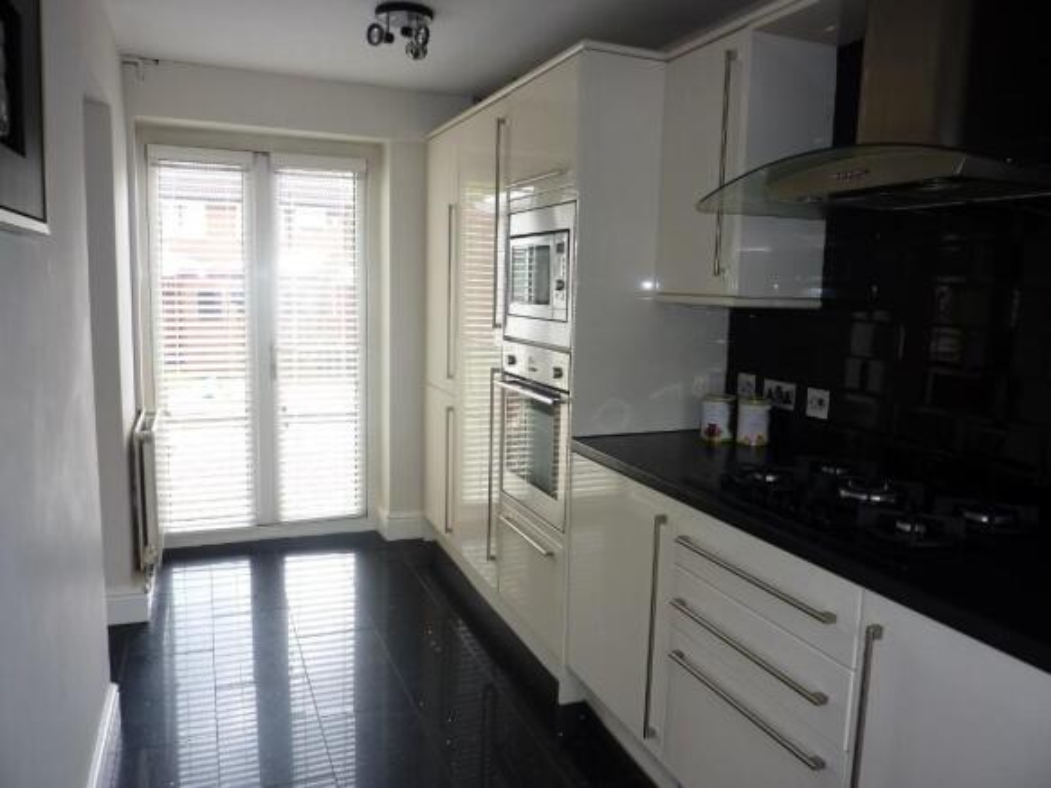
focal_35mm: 25
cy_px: 394
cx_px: 526
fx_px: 759
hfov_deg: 69.4
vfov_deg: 54.9
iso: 100
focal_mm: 4.1
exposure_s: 1/40
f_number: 3.3
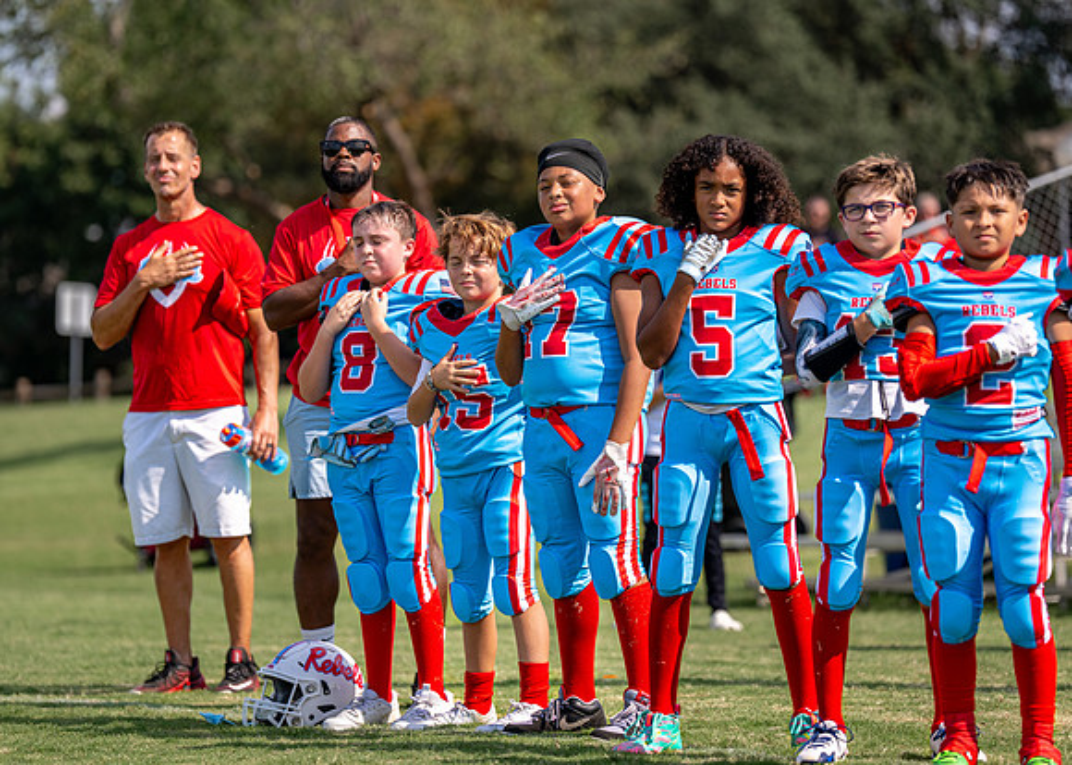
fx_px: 5088
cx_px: 496
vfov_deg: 8.6
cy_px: 376
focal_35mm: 167
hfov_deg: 12.0
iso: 100
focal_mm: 144
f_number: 2.8
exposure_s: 1/2000
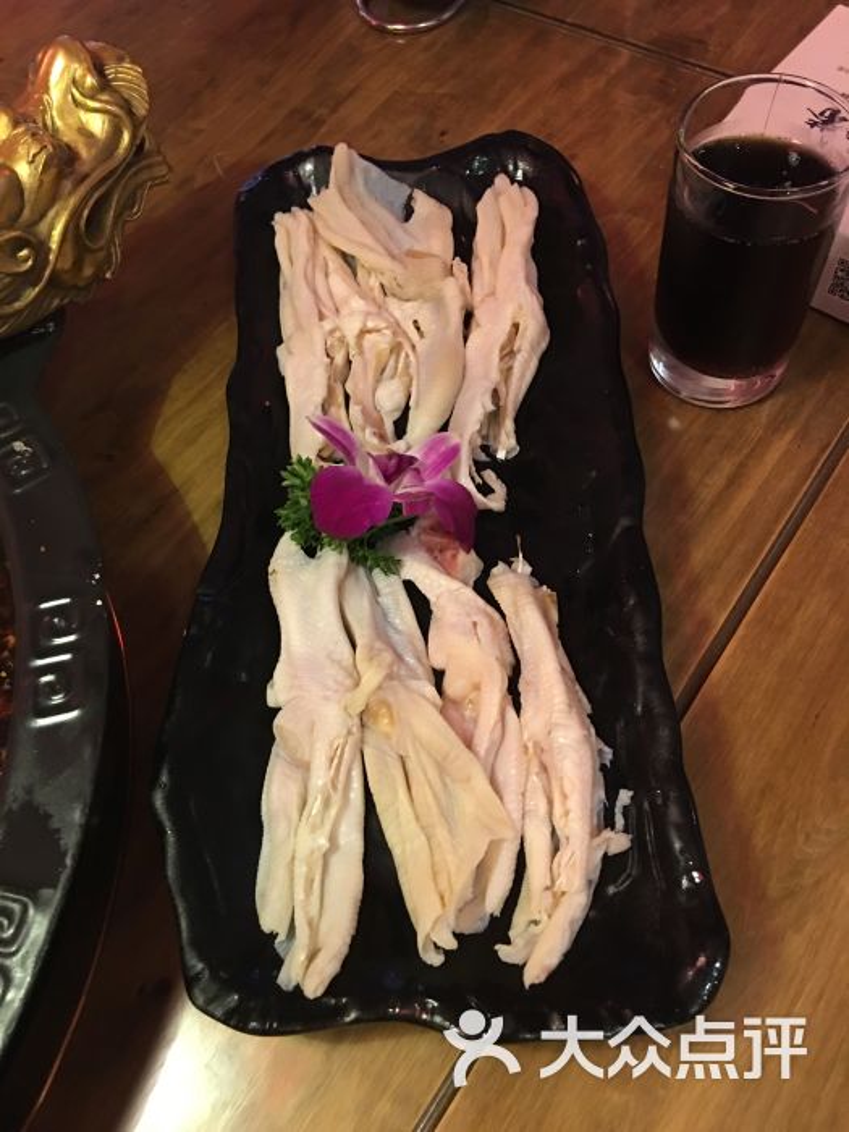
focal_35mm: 29
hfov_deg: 48.2
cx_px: 424
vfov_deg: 61.7
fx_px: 948
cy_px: 566
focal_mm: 4.15
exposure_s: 1/8
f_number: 2.2
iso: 100
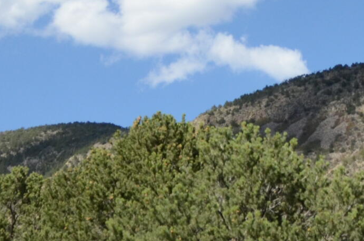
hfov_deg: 17.1
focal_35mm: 117
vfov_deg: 11.2
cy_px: -111
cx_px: 365
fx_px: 1181
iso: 560
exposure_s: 1/8000
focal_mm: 18
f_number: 3.5
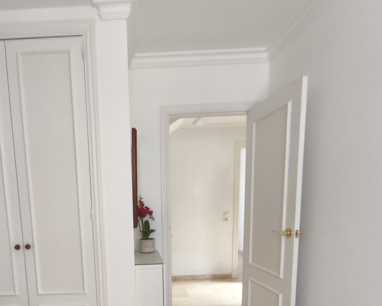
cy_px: 246
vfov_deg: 49.9
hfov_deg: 62.5
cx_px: 128
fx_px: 305
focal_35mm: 27
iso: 160
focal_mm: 1.91
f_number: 2.2
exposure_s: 1/33.3
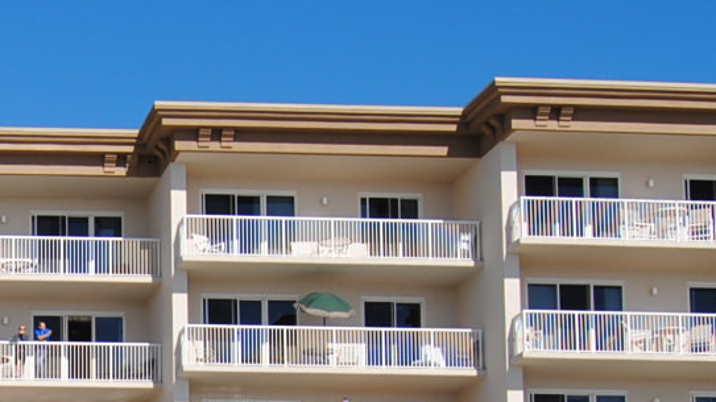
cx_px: -216
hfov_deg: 19.5
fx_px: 1917
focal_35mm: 101
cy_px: 638
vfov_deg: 11.4
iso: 100
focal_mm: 18
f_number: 9
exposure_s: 1/320
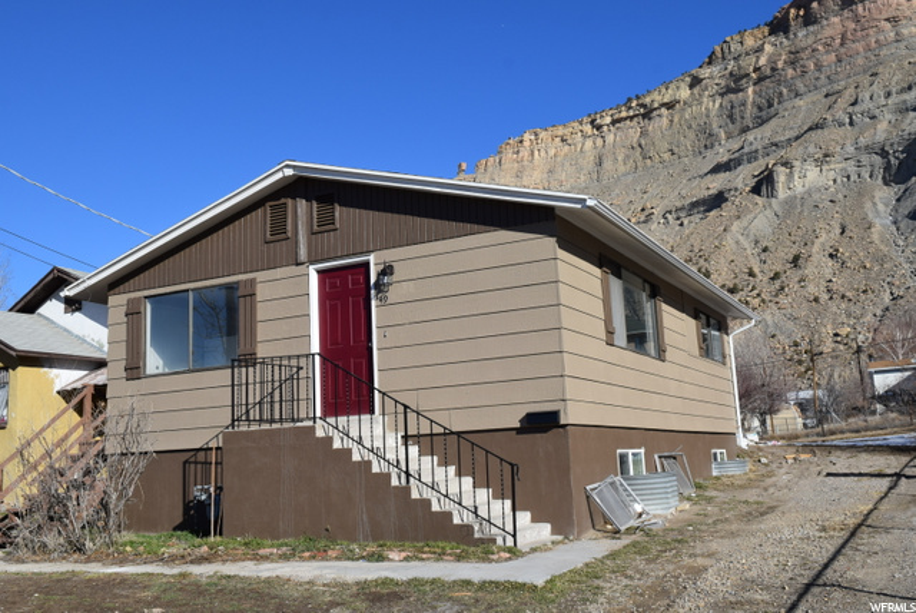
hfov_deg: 53.1
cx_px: 458
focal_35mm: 36
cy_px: 306
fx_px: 917
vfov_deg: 36.9
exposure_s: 1/400
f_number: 10
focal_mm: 24
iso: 200
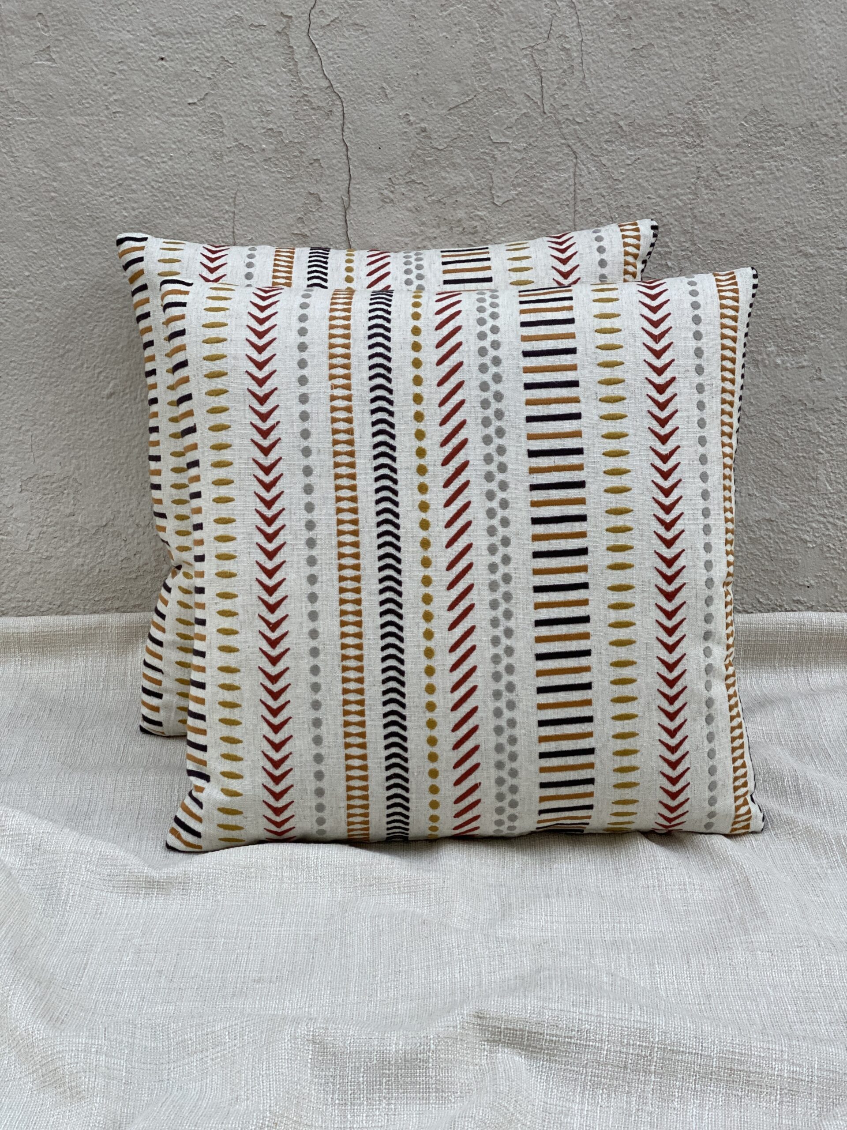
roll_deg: +0.4
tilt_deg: -18.8
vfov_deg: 36.8
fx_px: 1696
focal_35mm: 52
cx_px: 424
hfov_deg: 28.0
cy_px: 565
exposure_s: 1/122
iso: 100
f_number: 2
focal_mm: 6
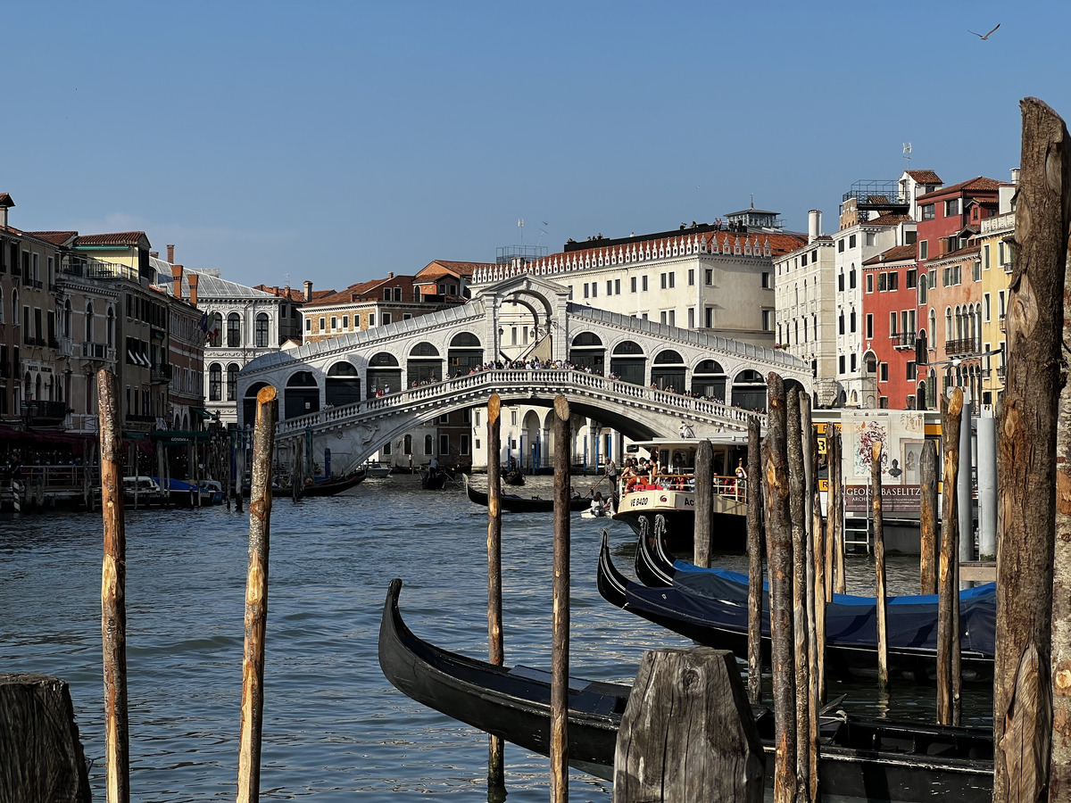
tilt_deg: +1.9
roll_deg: +0.7
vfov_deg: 19.1
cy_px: 402
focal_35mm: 77
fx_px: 2382
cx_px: 536
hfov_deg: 25.3
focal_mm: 9
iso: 32
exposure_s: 1/713
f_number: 2.8
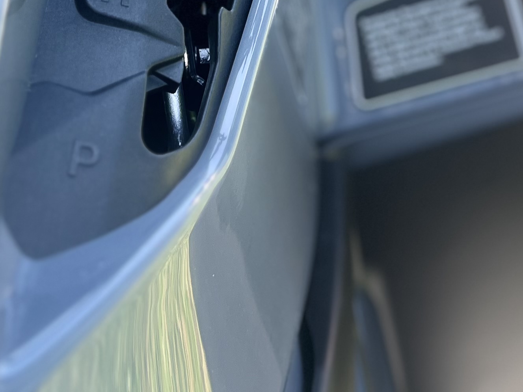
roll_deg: +4.4
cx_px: 265
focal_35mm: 79
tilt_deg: -41.8
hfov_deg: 24.7
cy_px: -165
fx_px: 1193
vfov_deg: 17.1
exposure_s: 1/172
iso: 50
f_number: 1.5
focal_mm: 5.7
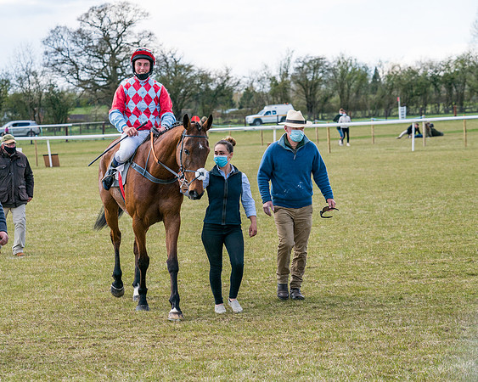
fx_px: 1468
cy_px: 193
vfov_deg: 14.8
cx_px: 174
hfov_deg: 18.5
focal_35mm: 104
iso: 400
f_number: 5
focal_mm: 87
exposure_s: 1/1600
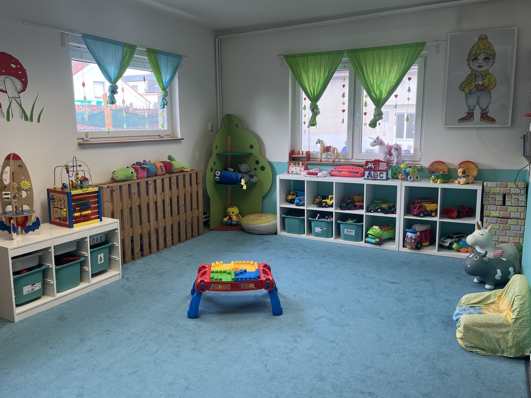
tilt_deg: -8.8
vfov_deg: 49.7
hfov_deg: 63.4
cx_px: 262
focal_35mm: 28
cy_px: 193
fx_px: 430
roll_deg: +0.9
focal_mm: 5.1
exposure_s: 1/100
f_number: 1.6
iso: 50
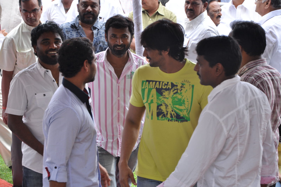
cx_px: 140
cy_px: 94
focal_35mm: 128
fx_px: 994
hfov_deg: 16.1
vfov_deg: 10.7
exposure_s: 1/125
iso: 250
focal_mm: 85
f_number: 7.1
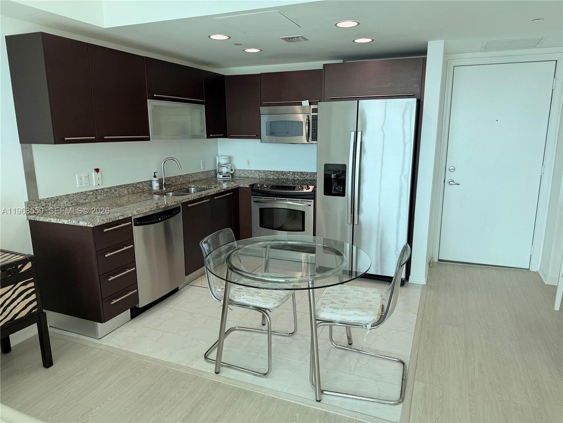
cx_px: 282
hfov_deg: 71.6
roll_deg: -0.1
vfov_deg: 56.8
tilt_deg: -12.4
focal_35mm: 24
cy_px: 212
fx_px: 390
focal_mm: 6.76
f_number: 1.78
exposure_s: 1/470
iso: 80
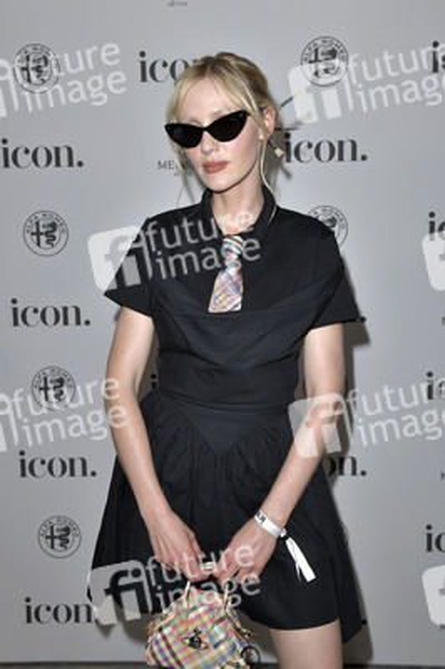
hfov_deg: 26.9
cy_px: 334
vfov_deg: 39.6
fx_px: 929
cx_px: 222
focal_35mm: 50
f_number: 8
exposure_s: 1/200
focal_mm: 50
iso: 1250
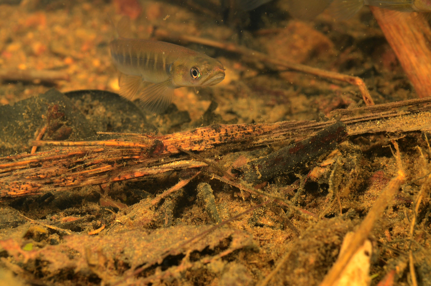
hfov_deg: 22.7
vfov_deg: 15.1
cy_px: 143
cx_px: 216
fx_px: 1075
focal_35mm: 90
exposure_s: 1/125
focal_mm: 60
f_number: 10
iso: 125
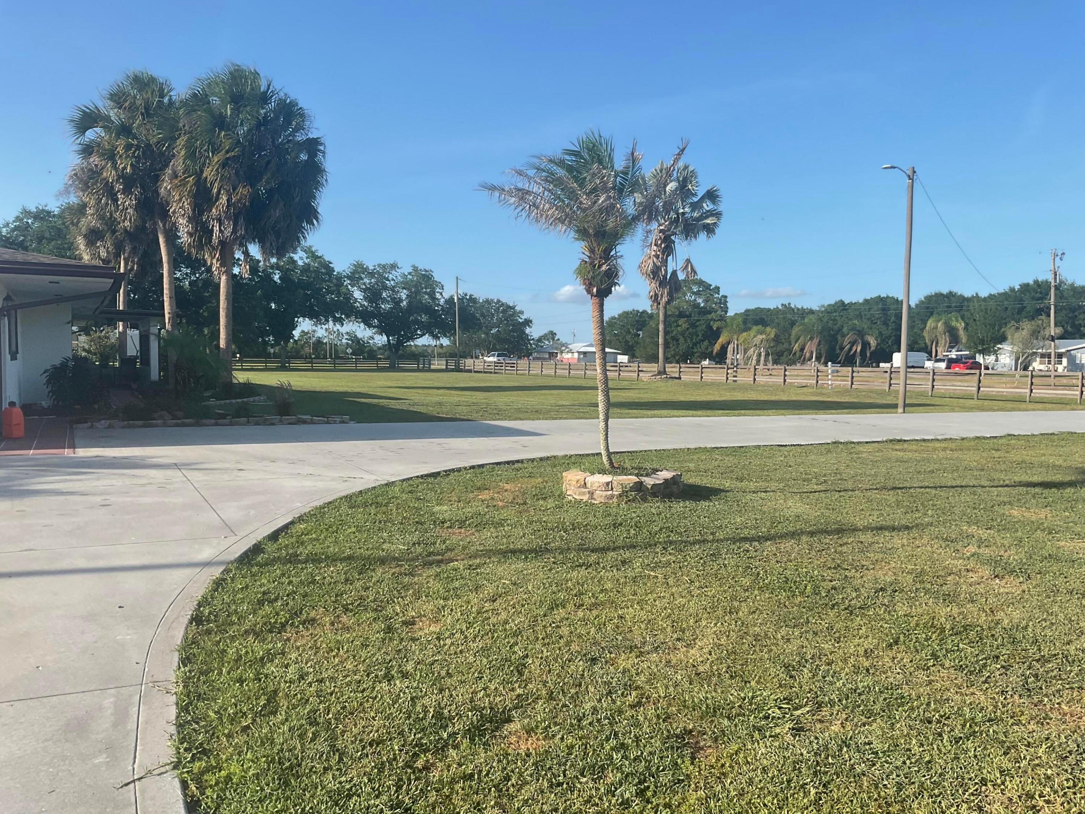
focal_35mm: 29
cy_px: 407
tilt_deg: -0.7
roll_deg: -2.9
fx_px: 909
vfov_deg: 48.2
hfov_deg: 61.7
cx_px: 542
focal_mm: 3
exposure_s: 1/1250
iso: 16
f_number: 1.8
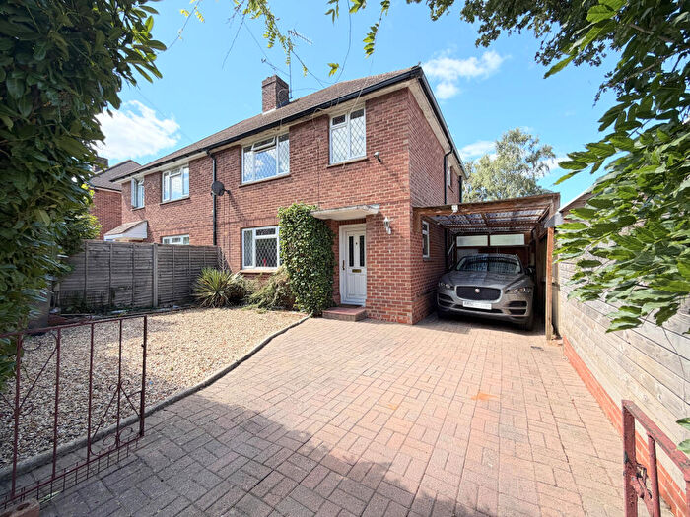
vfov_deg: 85.7
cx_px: 345
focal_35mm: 14
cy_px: 258
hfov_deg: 102.1
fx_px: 279
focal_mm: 2.22
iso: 40
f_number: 2.2
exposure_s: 1/585
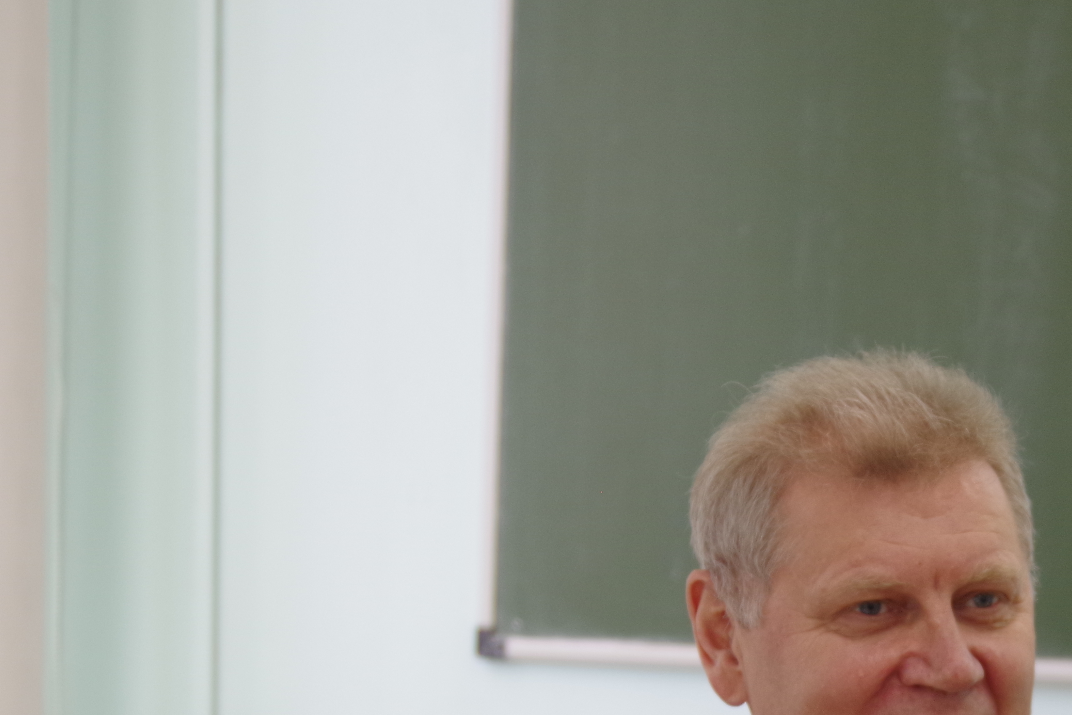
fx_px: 3841
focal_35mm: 129
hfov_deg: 15.7
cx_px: 947
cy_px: 911
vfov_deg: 10.4
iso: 400
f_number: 2.8
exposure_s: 1/60
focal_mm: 32.5
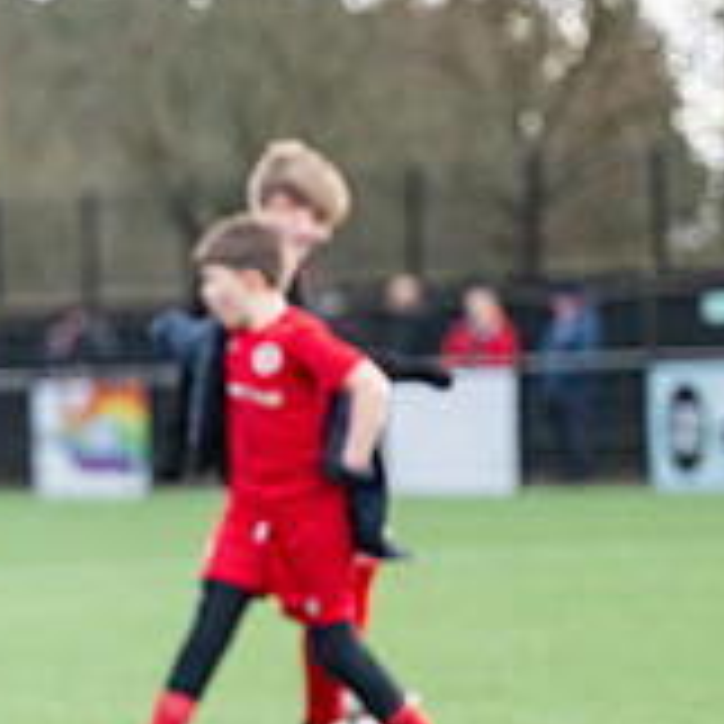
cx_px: -342
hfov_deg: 4.1
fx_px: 10128
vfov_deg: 4.1
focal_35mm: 428
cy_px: 672
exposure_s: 1/2000
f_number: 4
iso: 2000
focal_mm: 140
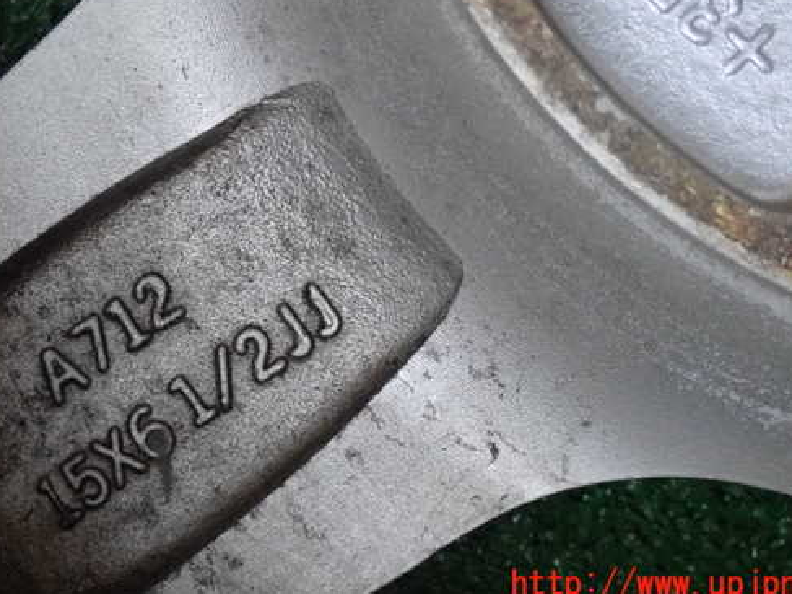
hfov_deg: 19.5
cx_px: 390
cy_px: 239
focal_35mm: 101
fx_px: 2310
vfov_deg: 14.6
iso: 2000
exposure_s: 1/125
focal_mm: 14.62
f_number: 4.3
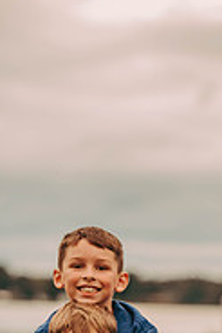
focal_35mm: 292
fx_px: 2706
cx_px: 125
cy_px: 398
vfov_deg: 7.0
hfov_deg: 4.7
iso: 1600
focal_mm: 120
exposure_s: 1/400
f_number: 2.8
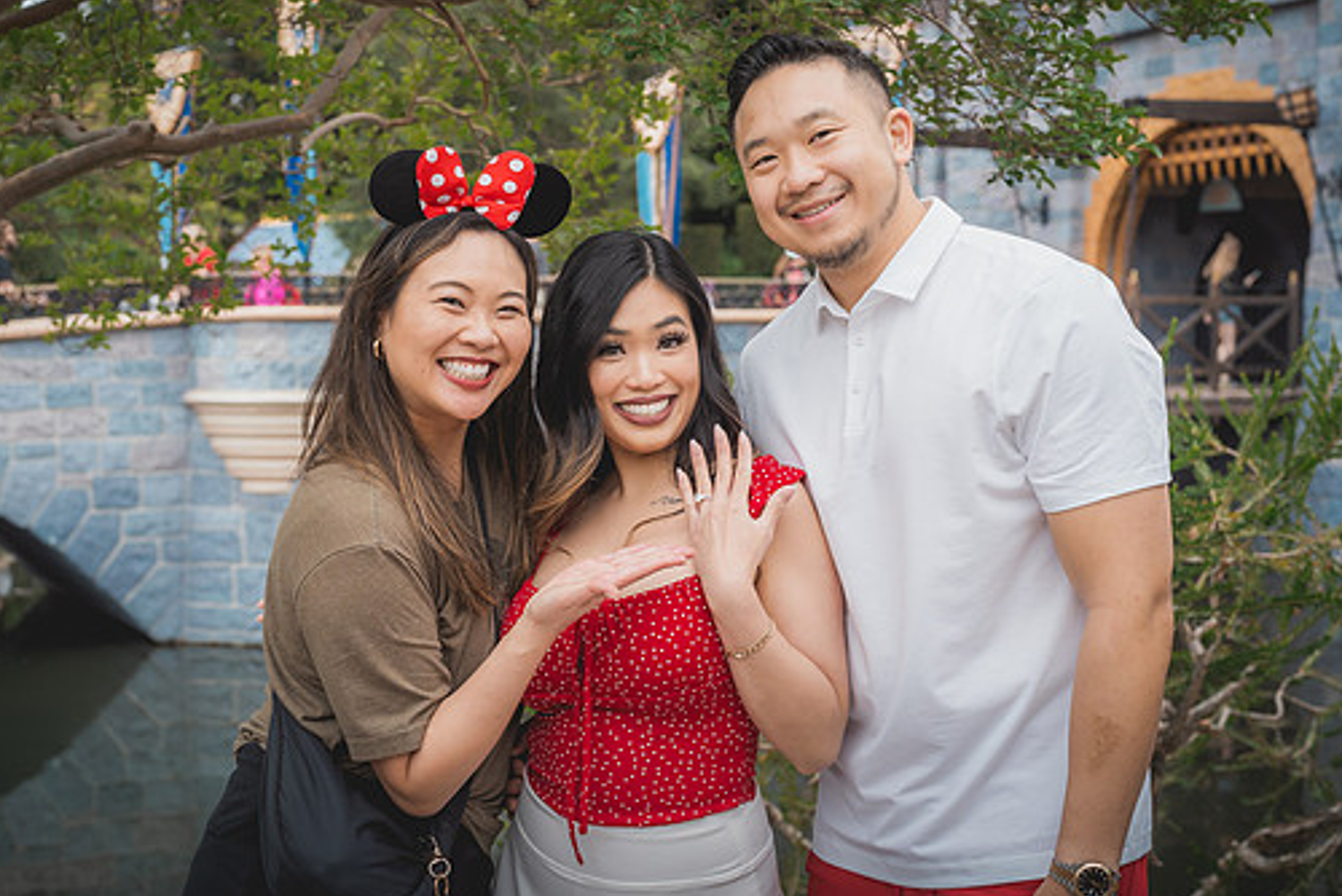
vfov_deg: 23.4
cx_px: 612
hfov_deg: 34.4
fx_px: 2163
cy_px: 420
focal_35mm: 58
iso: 250
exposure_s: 1/160
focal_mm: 50
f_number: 4.5
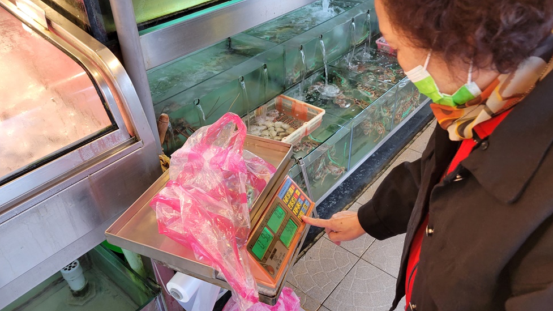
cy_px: 142
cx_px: 275
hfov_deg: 66.1
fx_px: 425
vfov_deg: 40.1
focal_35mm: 29
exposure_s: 1/120
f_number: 1.8
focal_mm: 5.4
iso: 200
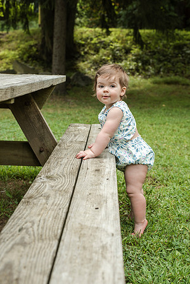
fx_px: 396
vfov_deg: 39.6
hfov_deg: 27.0
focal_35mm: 50
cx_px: 95
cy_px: 142
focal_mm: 50
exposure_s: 1/1000
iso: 400
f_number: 5
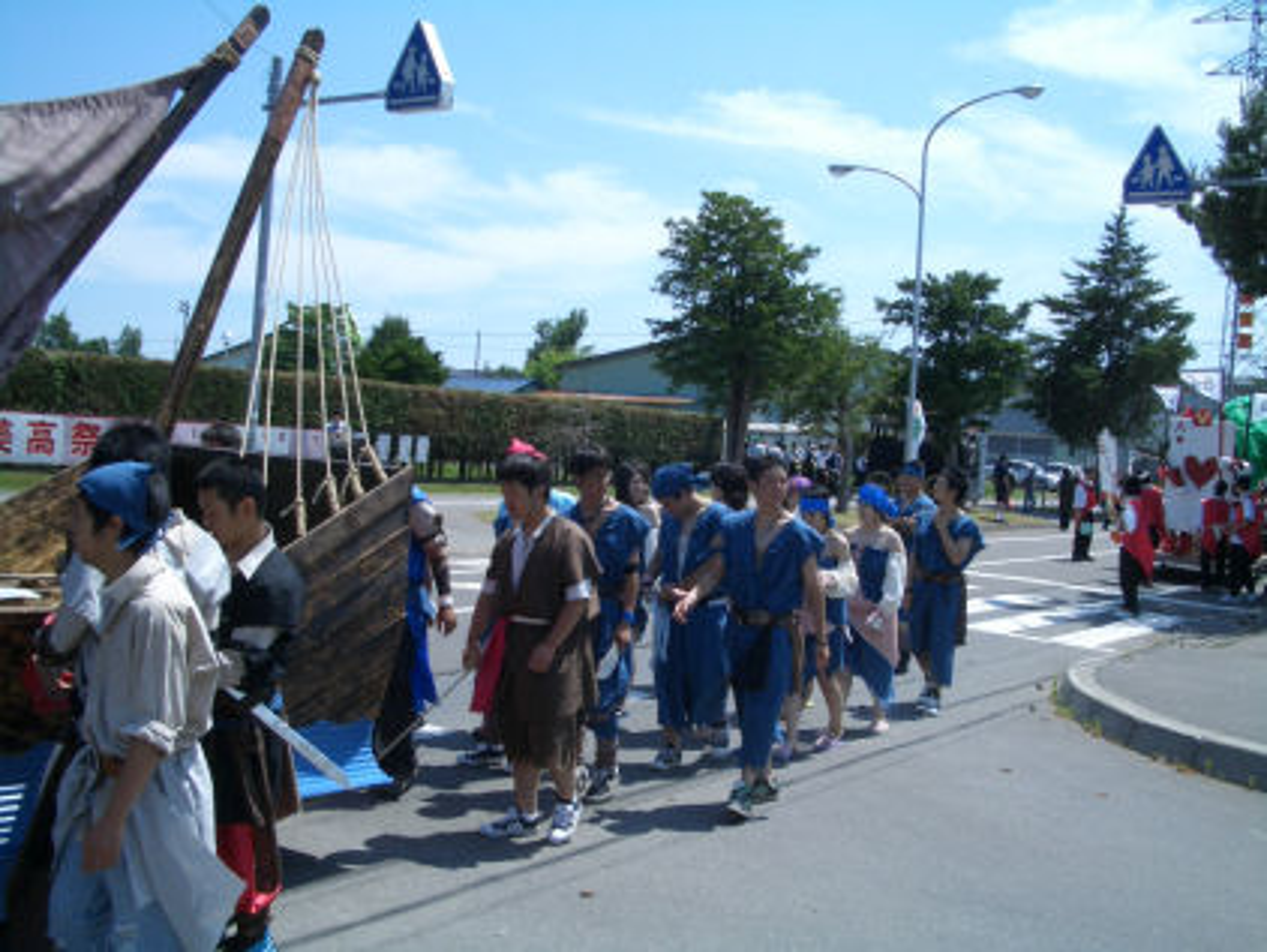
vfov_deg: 35.2
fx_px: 1502
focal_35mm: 41
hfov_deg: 45.8
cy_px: 476
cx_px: 634
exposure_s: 1/500
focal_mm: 6.8
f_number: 4.6
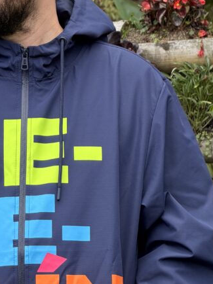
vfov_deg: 8.4
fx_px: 1938
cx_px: 29
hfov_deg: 6.3
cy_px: 82
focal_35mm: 236
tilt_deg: -2.2
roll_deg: -1.0
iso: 50
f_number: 2.8
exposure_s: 1/279
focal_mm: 16.89
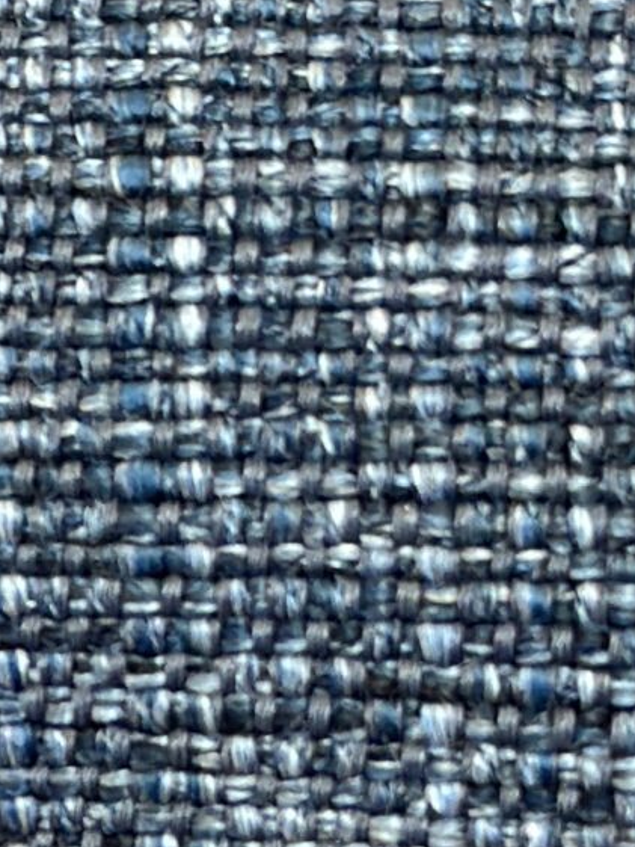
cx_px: -243
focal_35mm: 219
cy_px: 687
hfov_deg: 6.7
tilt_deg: -22.7
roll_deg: +2.6
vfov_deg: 9.0
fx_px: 5354
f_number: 1.78
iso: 125
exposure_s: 1/120
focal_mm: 6.86
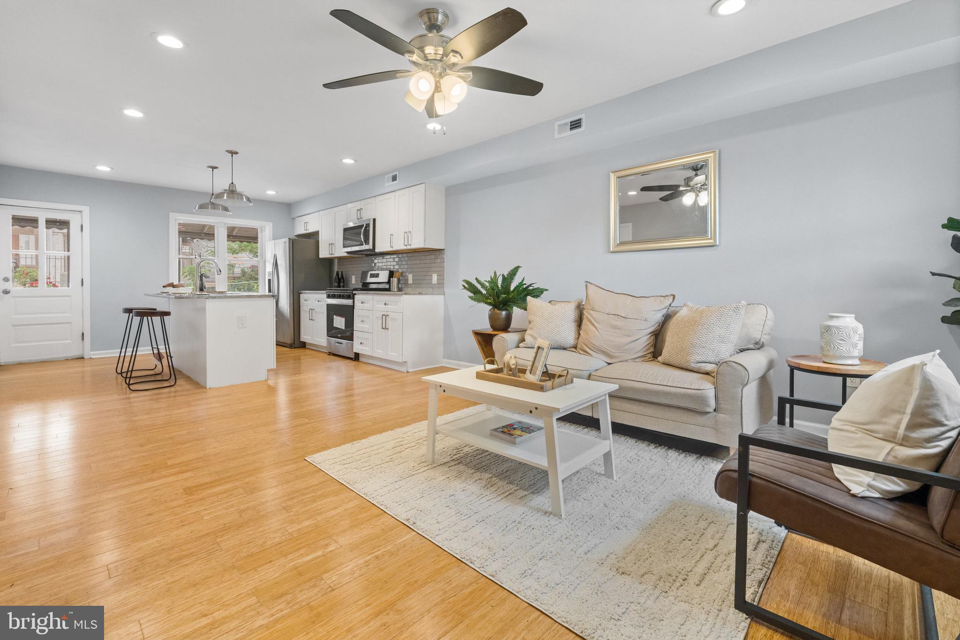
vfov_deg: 73.7
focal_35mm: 16
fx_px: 427
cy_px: 320
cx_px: 480
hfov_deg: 96.7
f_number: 8
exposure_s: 1/20
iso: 1250
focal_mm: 16
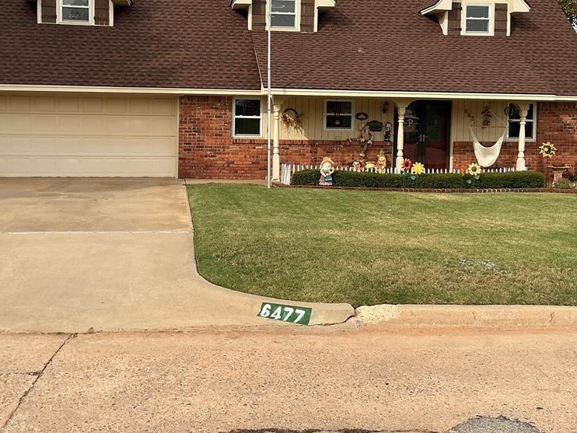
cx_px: 251
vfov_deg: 35.7
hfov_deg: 46.7
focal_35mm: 40
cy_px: 156
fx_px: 667
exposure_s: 1/1168
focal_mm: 3
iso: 25
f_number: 1.8
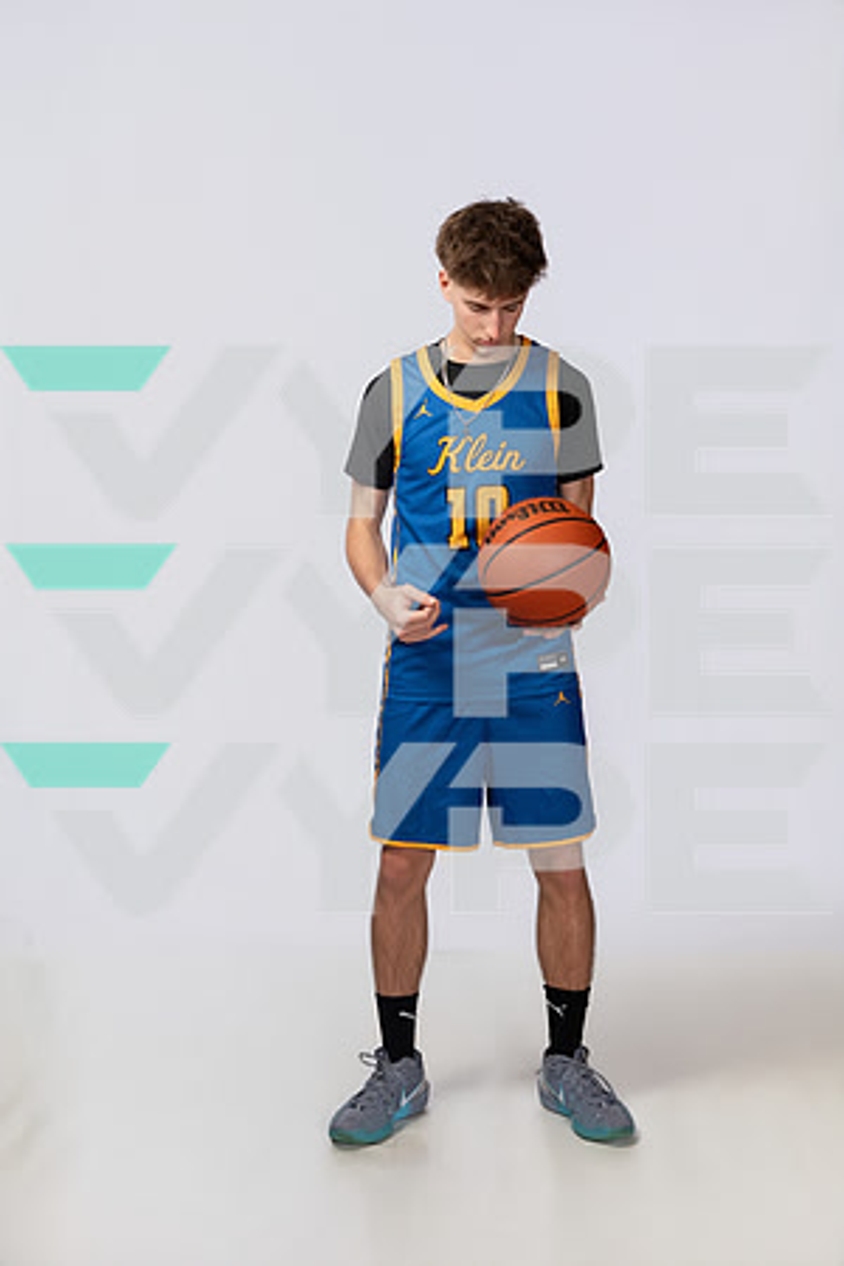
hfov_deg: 29.9
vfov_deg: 43.6
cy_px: 633
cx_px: 422
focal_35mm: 45
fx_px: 1582
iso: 800
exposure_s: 1/200
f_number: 8
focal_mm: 45
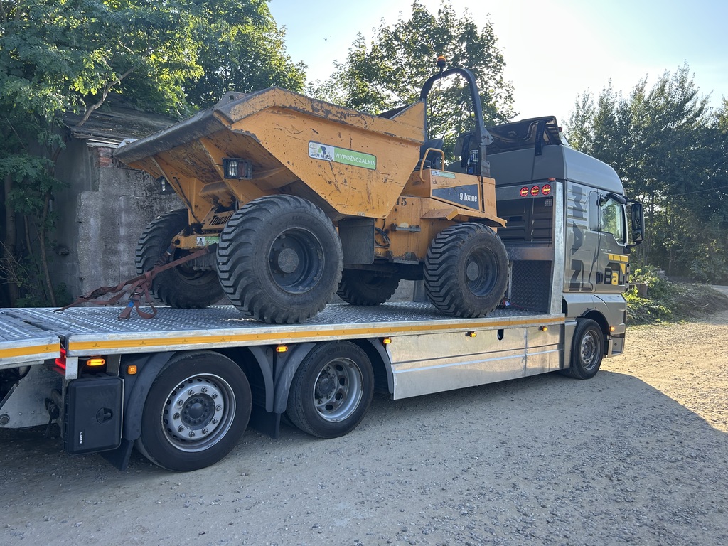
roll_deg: -1.1
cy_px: 273
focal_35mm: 26
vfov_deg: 53.1
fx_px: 547
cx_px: 364
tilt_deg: -2.2
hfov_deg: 67.3
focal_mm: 5.7
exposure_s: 1/709
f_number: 1.5
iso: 50
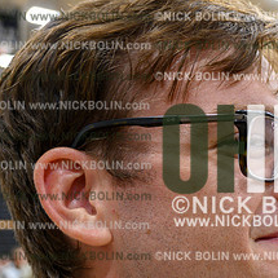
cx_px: 253
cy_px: 166
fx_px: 572
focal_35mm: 63
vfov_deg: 27.2
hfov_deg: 26.3
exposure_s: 1/50
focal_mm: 27.5
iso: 800
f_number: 4.5
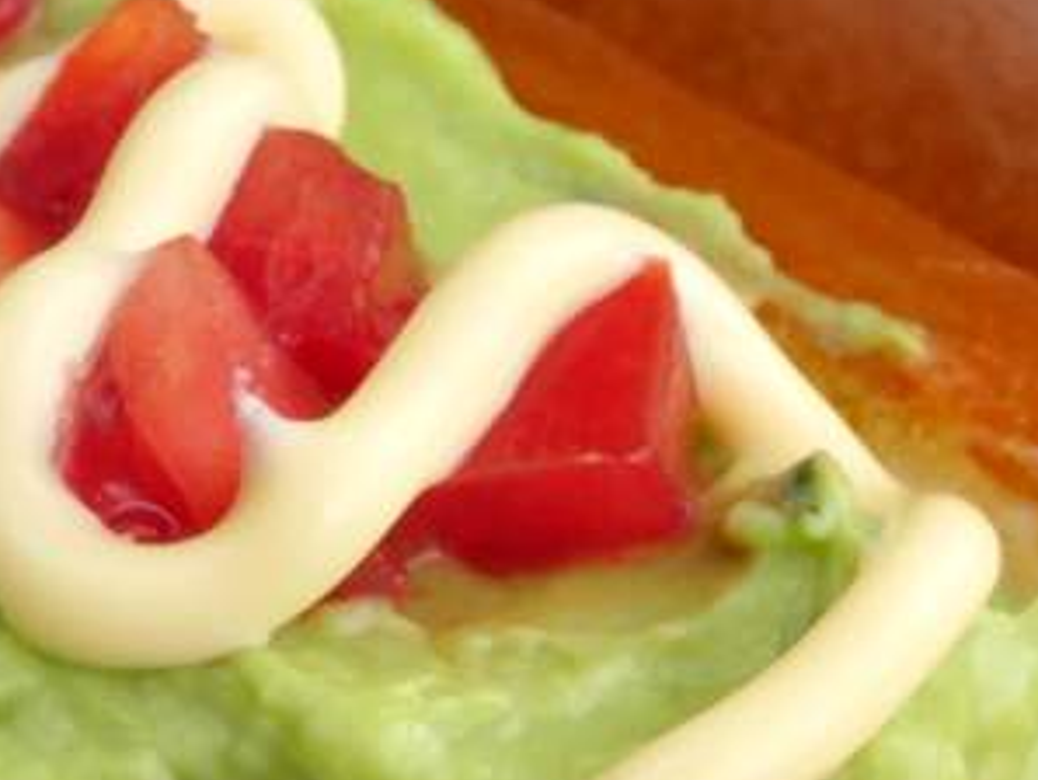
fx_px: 10624
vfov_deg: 4.2
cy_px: 508
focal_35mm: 354
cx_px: 352
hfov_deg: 5.6
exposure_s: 1/100
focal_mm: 44
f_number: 11
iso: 2500
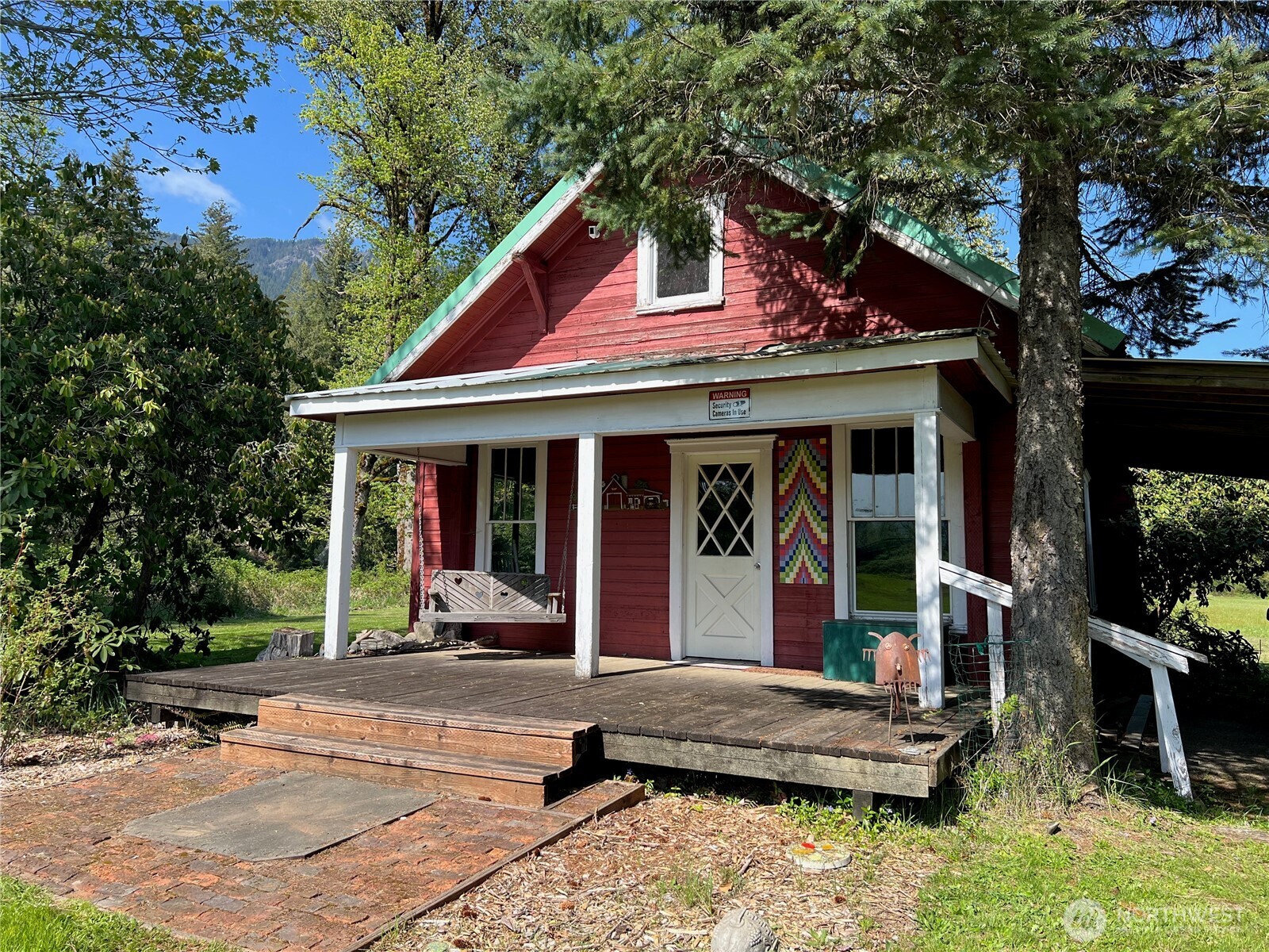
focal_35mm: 26
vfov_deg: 53.1
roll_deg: -1.6
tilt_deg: +5.8
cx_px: 634
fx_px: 953
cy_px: 476
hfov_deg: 67.3
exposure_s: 1/1751
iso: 50
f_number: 1.5
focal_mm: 5.7
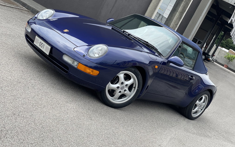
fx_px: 359
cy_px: 65
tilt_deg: -8.5
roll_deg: -27.9
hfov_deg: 36.3
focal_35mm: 56
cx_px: 119
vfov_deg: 23.1
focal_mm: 6
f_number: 2
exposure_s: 1/1043
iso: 32
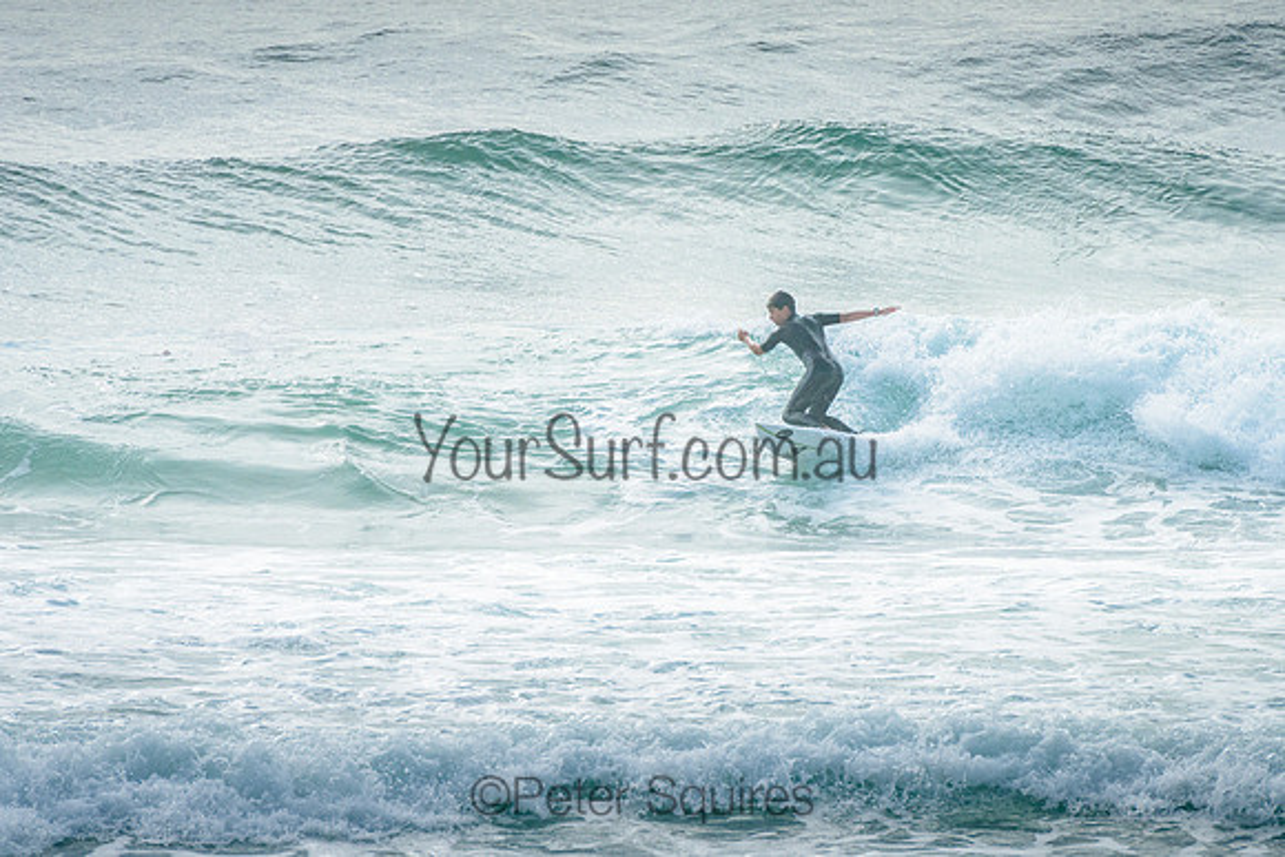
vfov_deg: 2.8
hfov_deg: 4.2
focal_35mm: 490
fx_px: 17509
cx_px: 758
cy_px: 361
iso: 800
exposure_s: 1/1600
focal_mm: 400
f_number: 16
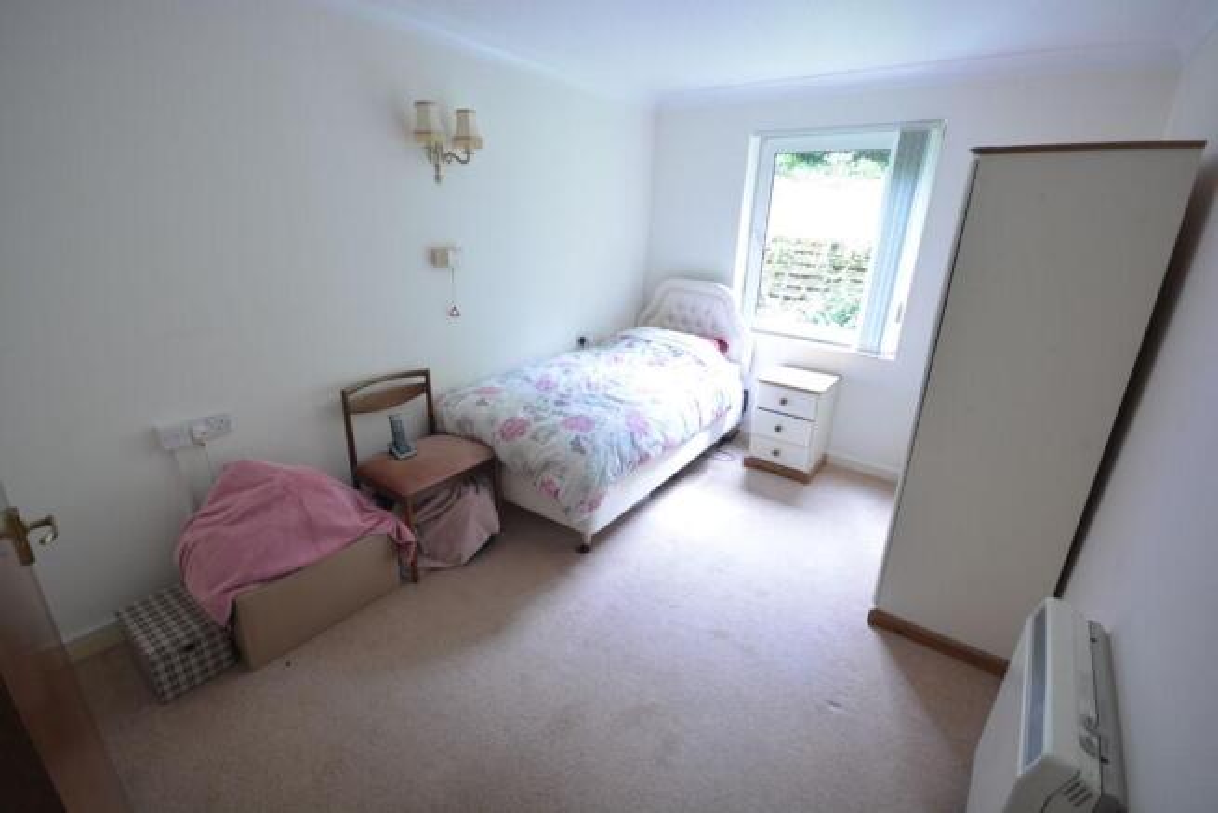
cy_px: 406
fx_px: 508
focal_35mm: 15
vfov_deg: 77.4
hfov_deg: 100.4
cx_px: 609
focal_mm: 10
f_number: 4.5
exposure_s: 1/15
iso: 400
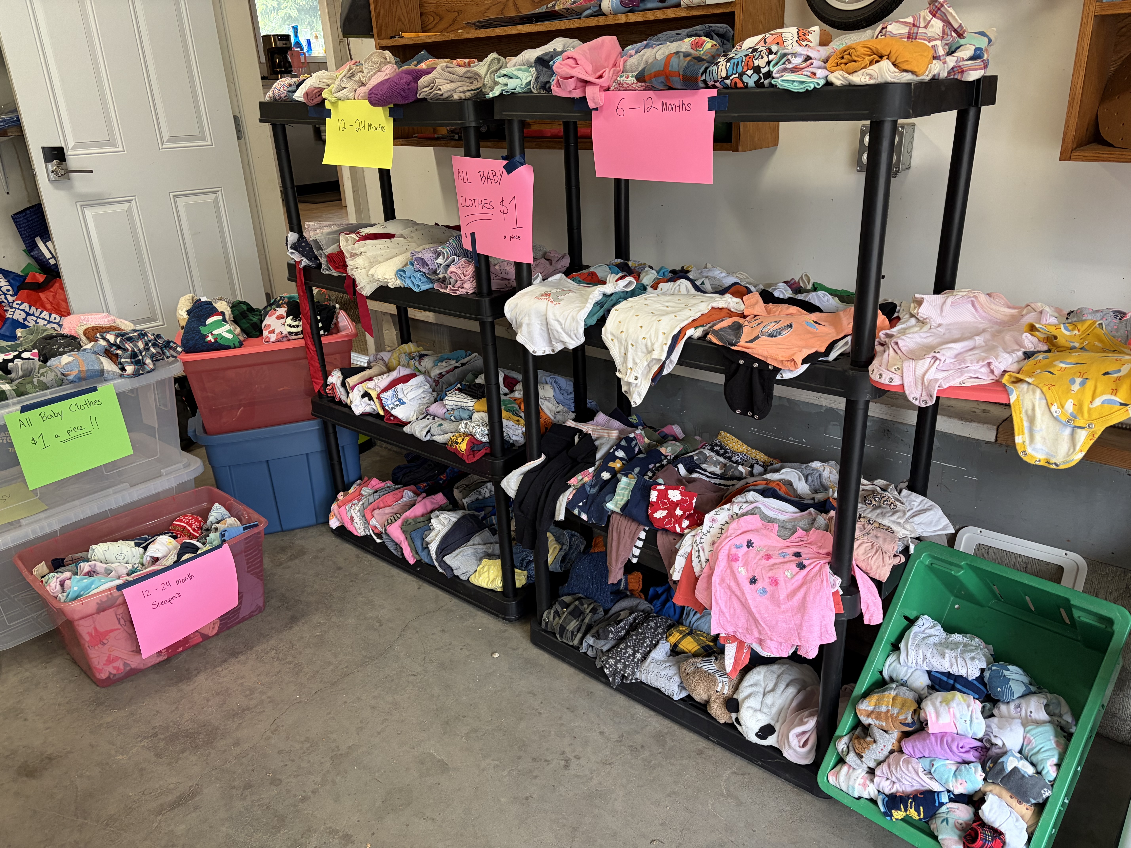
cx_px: 566
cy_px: 424
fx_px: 849
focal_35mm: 26
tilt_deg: -21.7
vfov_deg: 53.1
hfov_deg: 67.3
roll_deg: +2.8
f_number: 1.6
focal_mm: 5.96
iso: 200
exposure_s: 1/60
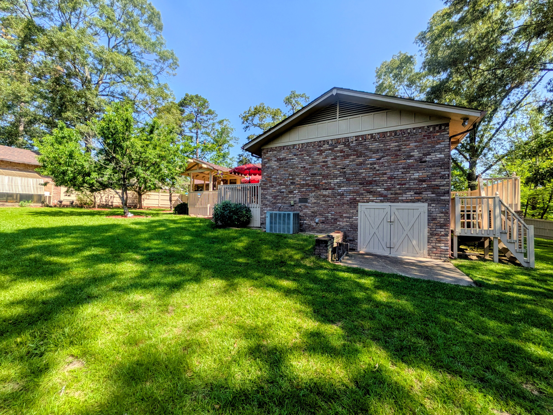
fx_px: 224
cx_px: 276
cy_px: 208
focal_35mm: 14
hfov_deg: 102.1
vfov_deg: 85.7
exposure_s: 1/883
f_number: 2.2
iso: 51
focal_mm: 1.85
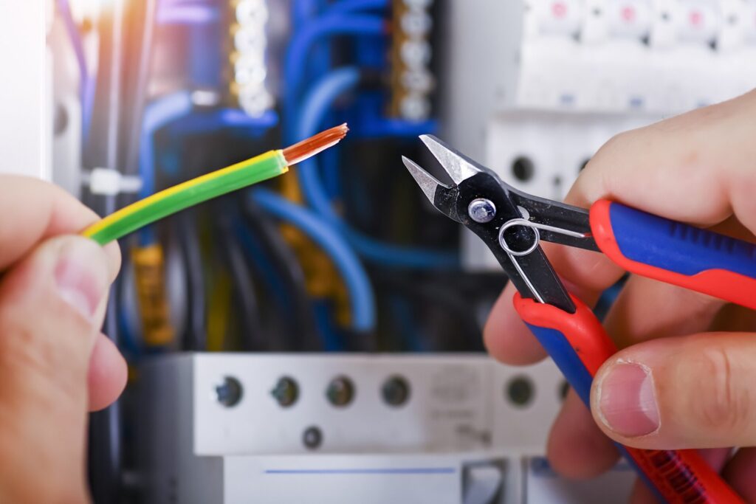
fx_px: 2205
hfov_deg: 19.5
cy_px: 252
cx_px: 378
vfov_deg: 13.0
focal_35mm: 105
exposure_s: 1/250
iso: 640
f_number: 5
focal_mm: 105
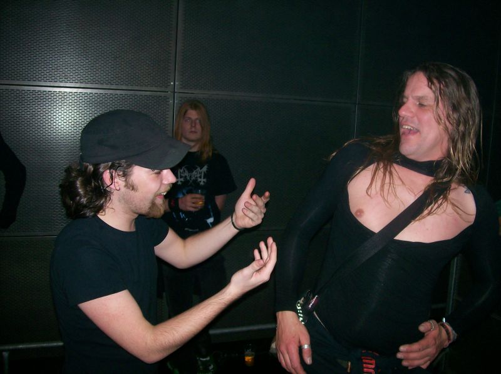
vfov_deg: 39.6
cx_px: 250
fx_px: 520
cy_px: 187
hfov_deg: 51.4
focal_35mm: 36
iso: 80
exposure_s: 1/64
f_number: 2.7
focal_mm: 6
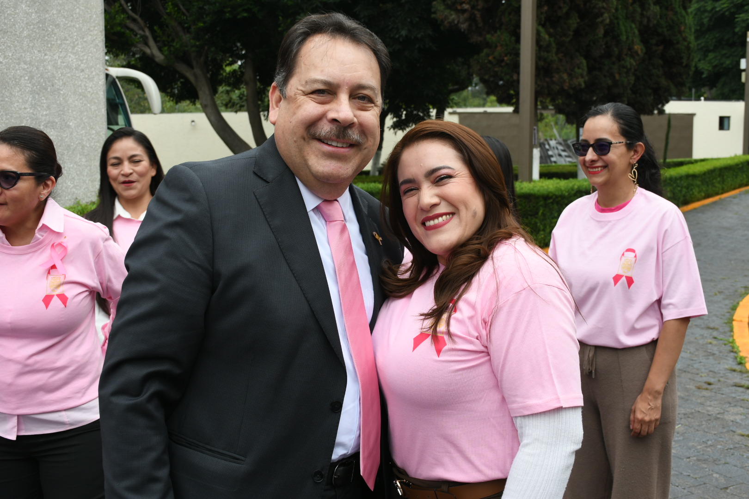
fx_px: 936
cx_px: 374
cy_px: 250
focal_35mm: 45
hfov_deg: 43.6
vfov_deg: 29.9
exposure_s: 1/160
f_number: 6.3
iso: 250
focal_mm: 30
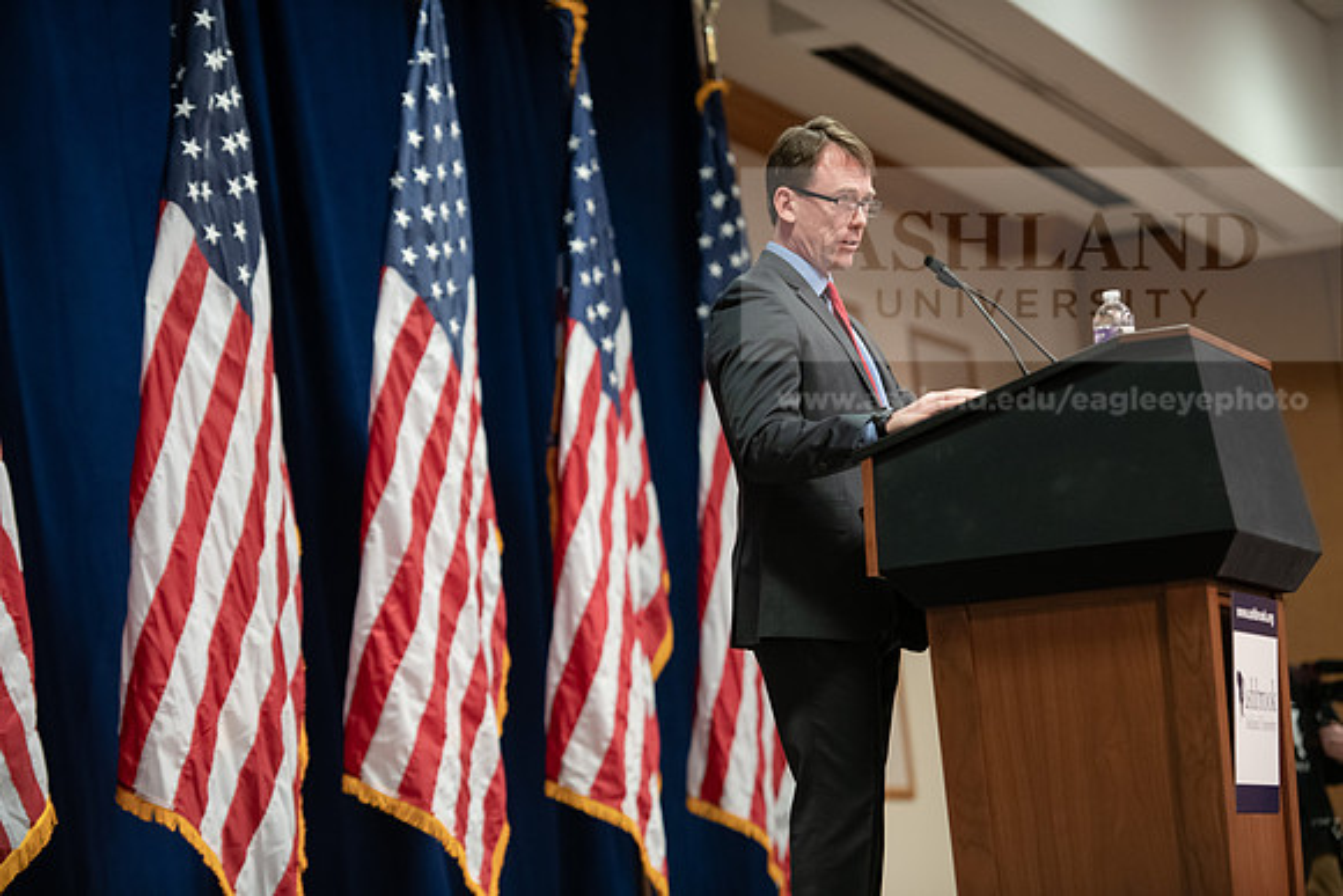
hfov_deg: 16.4
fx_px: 4664
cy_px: 448
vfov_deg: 11.0
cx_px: 672
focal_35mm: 125
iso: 2000
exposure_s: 1/200
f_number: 2.8
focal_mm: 125
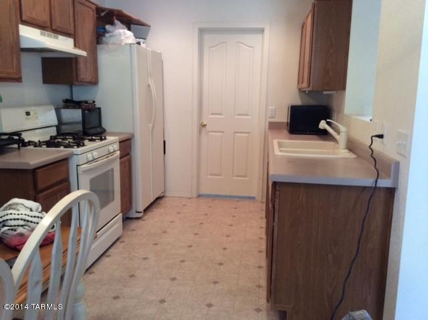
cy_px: 160
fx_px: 407
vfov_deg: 42.8
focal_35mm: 33
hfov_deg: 55.4
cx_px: 214
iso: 100
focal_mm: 3.3
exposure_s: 1/24
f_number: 2.4
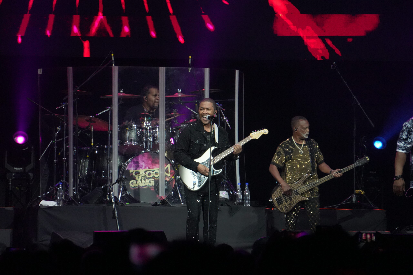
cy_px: 138
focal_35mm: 315
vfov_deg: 4.4
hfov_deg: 6.5
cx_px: 206
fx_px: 3614
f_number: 6.3
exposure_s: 1/500
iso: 4000
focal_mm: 210
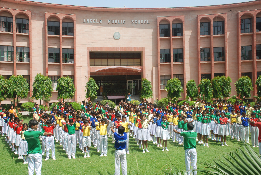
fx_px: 240
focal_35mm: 33
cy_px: 88
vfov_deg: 40.1
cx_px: 130
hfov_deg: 57.1
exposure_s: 1/160
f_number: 10
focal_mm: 22
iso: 250
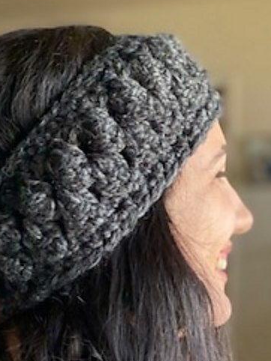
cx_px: 123
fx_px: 720
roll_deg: +0.4
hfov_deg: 21.3
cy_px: 228
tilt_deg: -3.5
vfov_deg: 28.0
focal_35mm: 69
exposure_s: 1/40
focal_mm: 6
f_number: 2
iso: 160
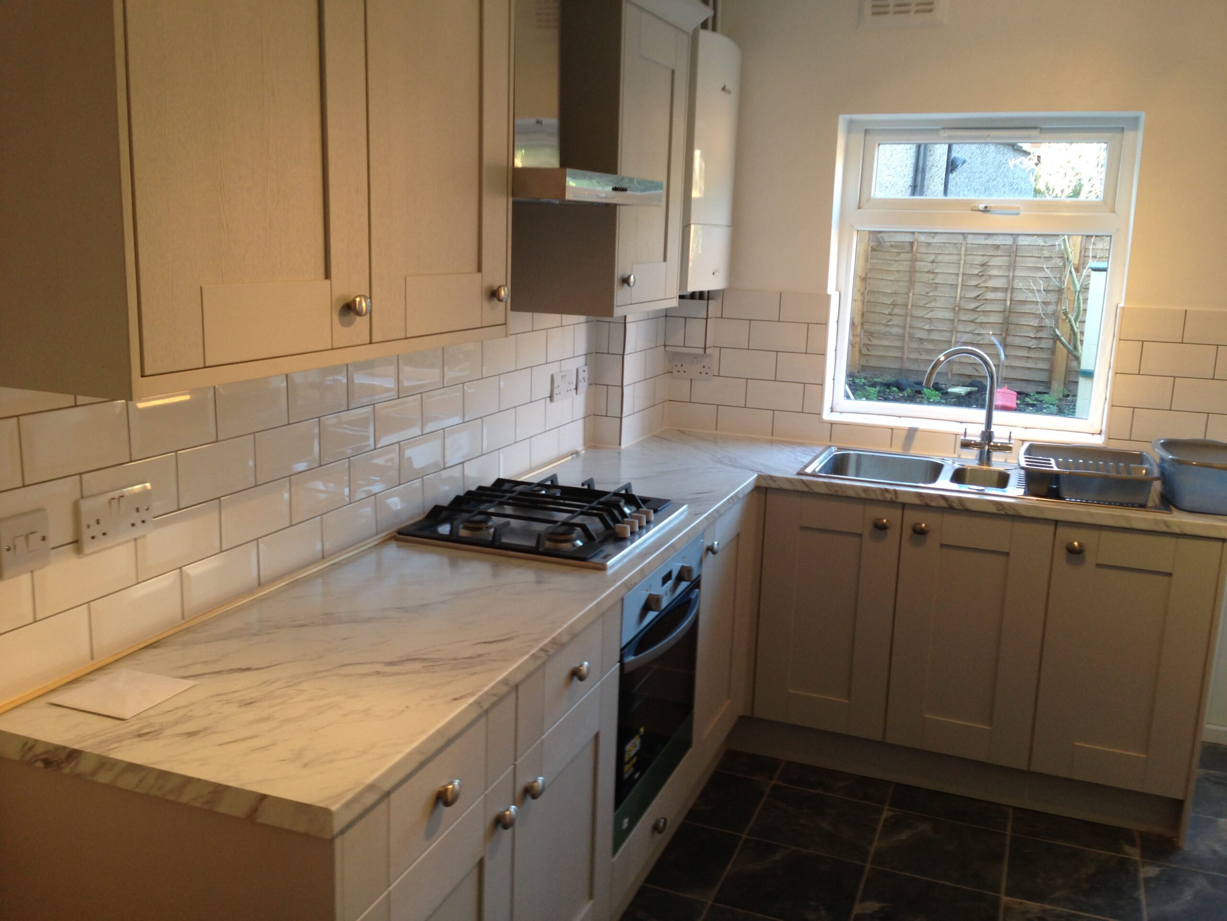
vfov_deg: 42.9
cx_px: 614
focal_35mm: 33
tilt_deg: -11.5
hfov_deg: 55.4
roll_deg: -2.2
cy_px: 460
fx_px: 1170
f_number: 2.4
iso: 50
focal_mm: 4.12
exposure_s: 1/24
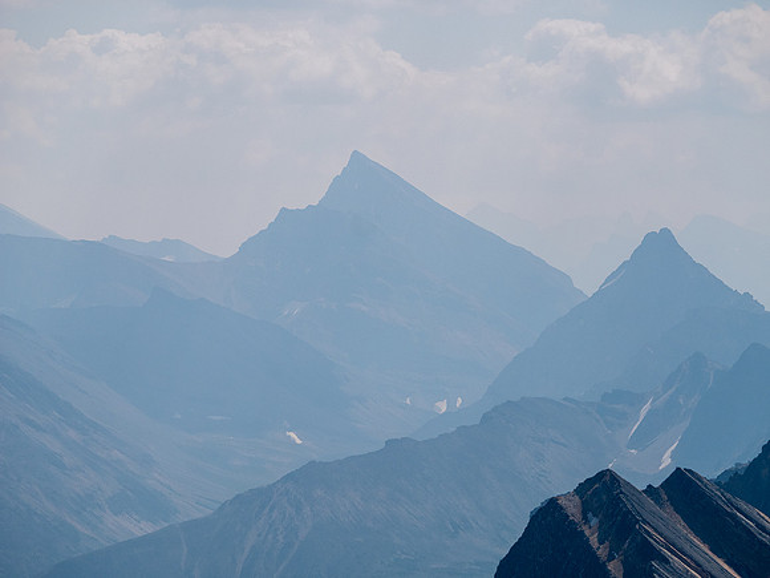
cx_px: 385
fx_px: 6228
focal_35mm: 280
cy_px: 289
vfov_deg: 5.3
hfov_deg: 7.1
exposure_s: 1/800
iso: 200
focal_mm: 140
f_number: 8
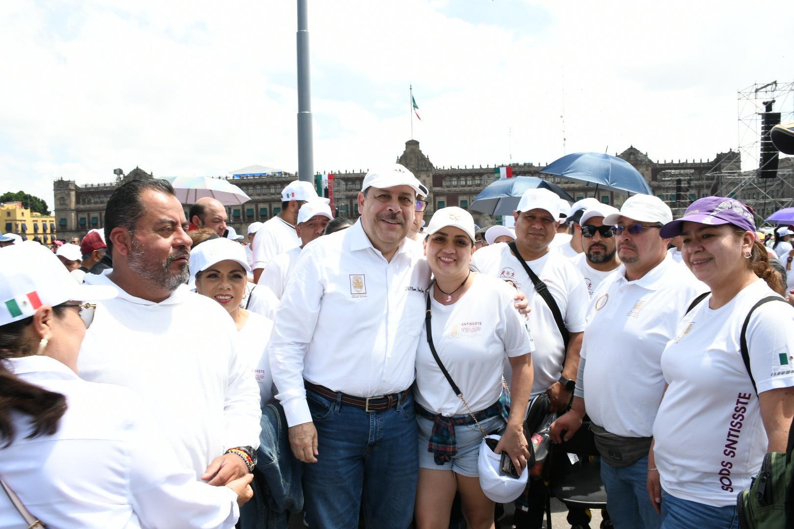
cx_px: 397
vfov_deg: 47.9
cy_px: 264
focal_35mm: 27
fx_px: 595
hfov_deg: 67.4
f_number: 13
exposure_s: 1/125
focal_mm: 18
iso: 250
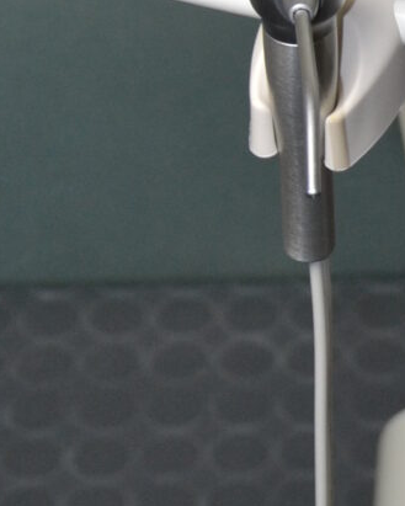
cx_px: 968
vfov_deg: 6.3
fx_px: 4597
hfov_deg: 4.9
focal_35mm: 307
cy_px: 17
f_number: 4.5
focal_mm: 35
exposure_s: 1/125
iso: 360
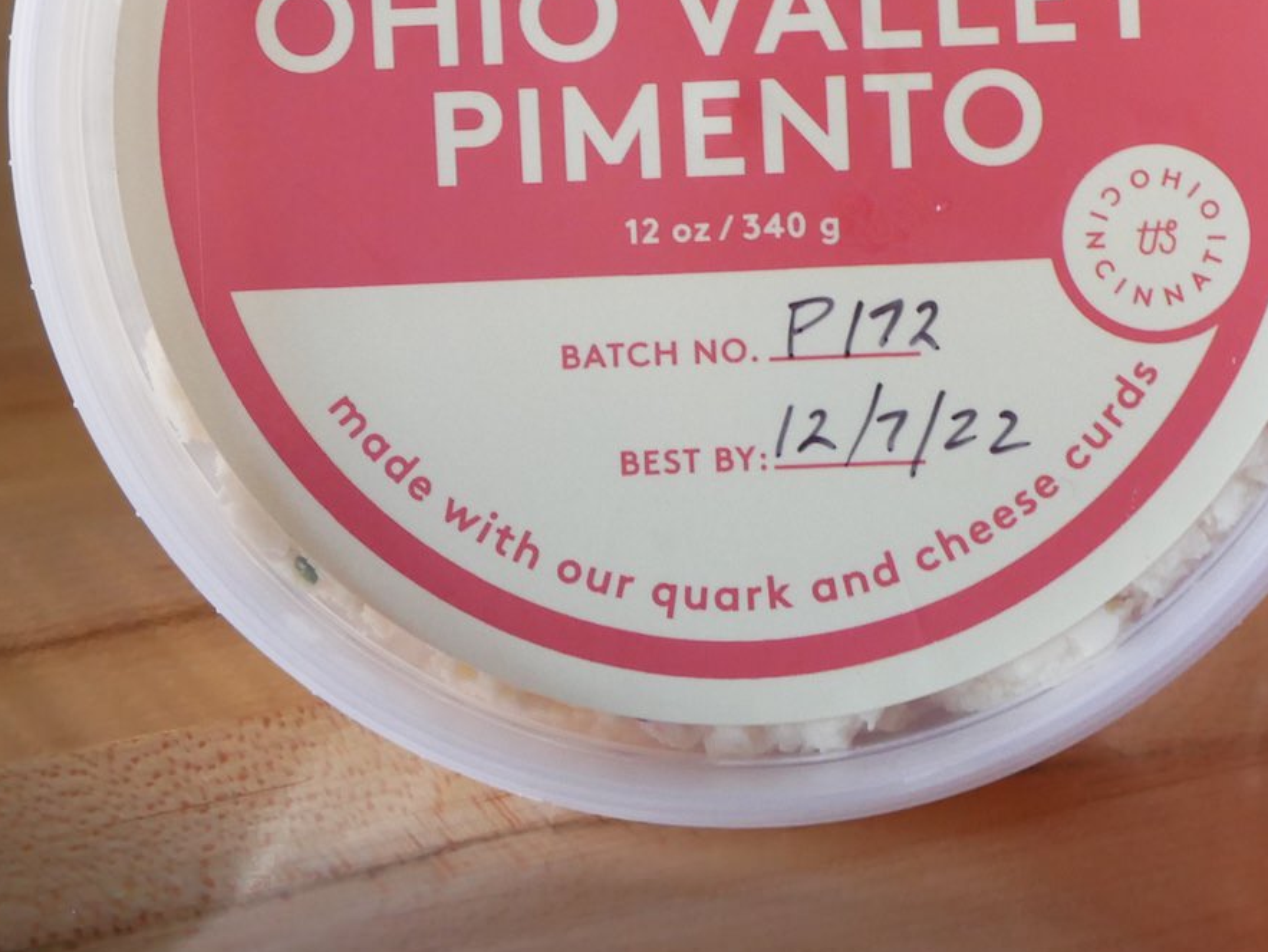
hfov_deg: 13.5
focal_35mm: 145
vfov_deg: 10.1
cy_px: -111
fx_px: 5314
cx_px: 1061
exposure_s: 1/30
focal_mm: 32
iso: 1600
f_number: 5.6
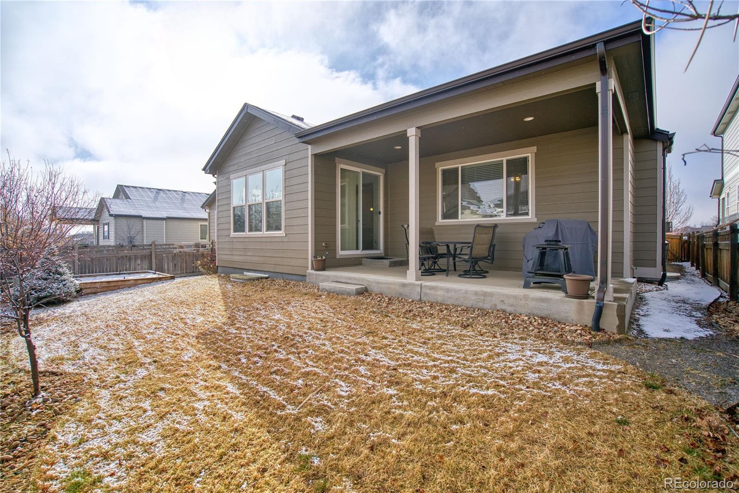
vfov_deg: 73.7
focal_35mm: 16
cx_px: 370
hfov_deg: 96.7
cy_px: 246
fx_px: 328
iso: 500
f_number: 4
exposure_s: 1/2500
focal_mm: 16
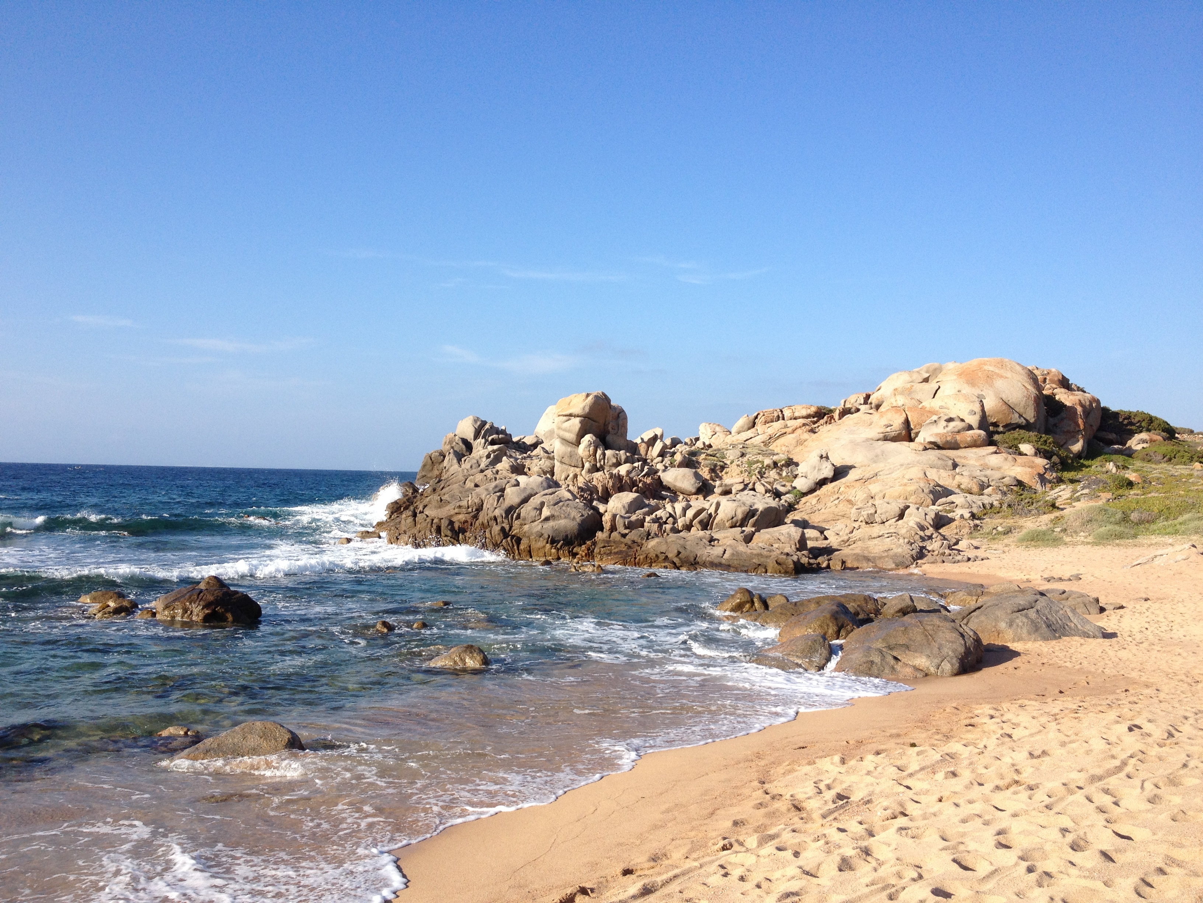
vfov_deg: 40.7
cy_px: 452
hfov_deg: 52.6
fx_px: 1216
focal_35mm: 35
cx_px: 602
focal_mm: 4.28
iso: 50
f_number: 2.4
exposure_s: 1/1416
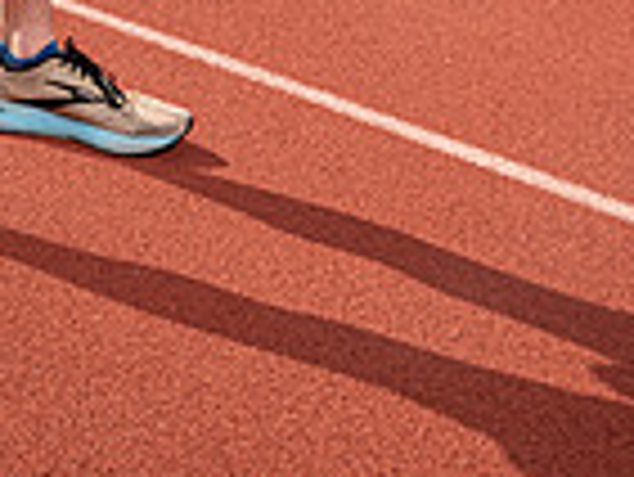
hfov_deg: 18.9
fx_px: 1851
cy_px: -531
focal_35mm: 101
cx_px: -13
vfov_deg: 12.6
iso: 100
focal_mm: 33
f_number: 8
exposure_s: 1/250
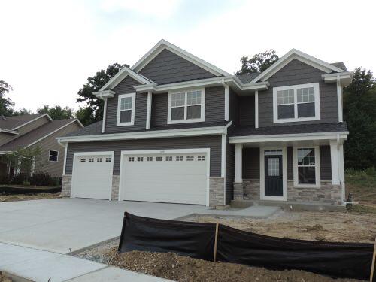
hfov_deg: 63.4
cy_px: 141
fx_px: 304
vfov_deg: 49.7
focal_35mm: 28
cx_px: 188
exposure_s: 1/800
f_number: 3.1
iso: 100
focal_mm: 4.9
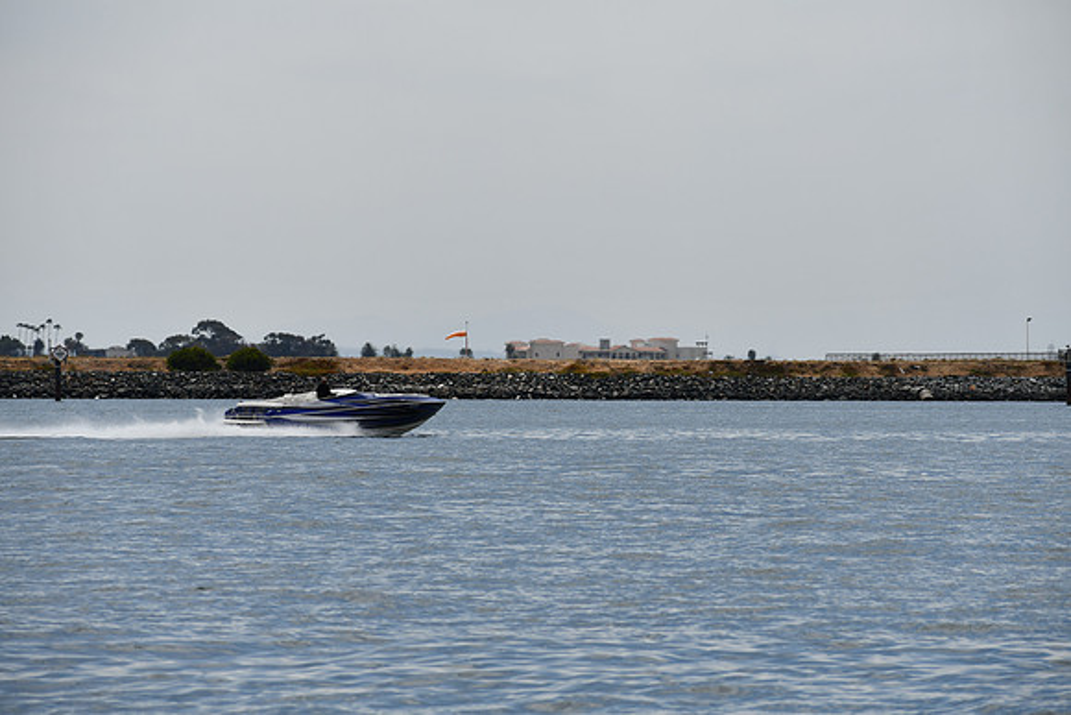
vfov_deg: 5.9
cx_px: 536
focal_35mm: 232
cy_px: 358
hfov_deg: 8.9
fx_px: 6903
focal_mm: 155
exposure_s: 1/2000
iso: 200
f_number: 8
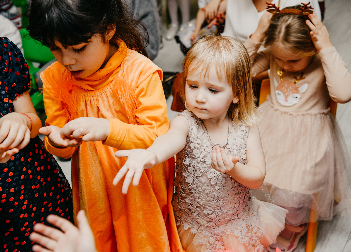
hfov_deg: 38.4
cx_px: 189
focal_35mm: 50
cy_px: 126
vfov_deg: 28.1
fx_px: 504
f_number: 4.5
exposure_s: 1/160
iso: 250
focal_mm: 48
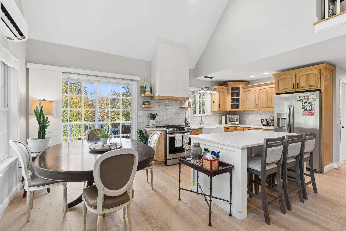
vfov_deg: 73.8
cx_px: 173
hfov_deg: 96.7
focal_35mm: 16
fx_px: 154
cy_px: 116
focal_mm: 16
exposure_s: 1/30
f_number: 7.1
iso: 640
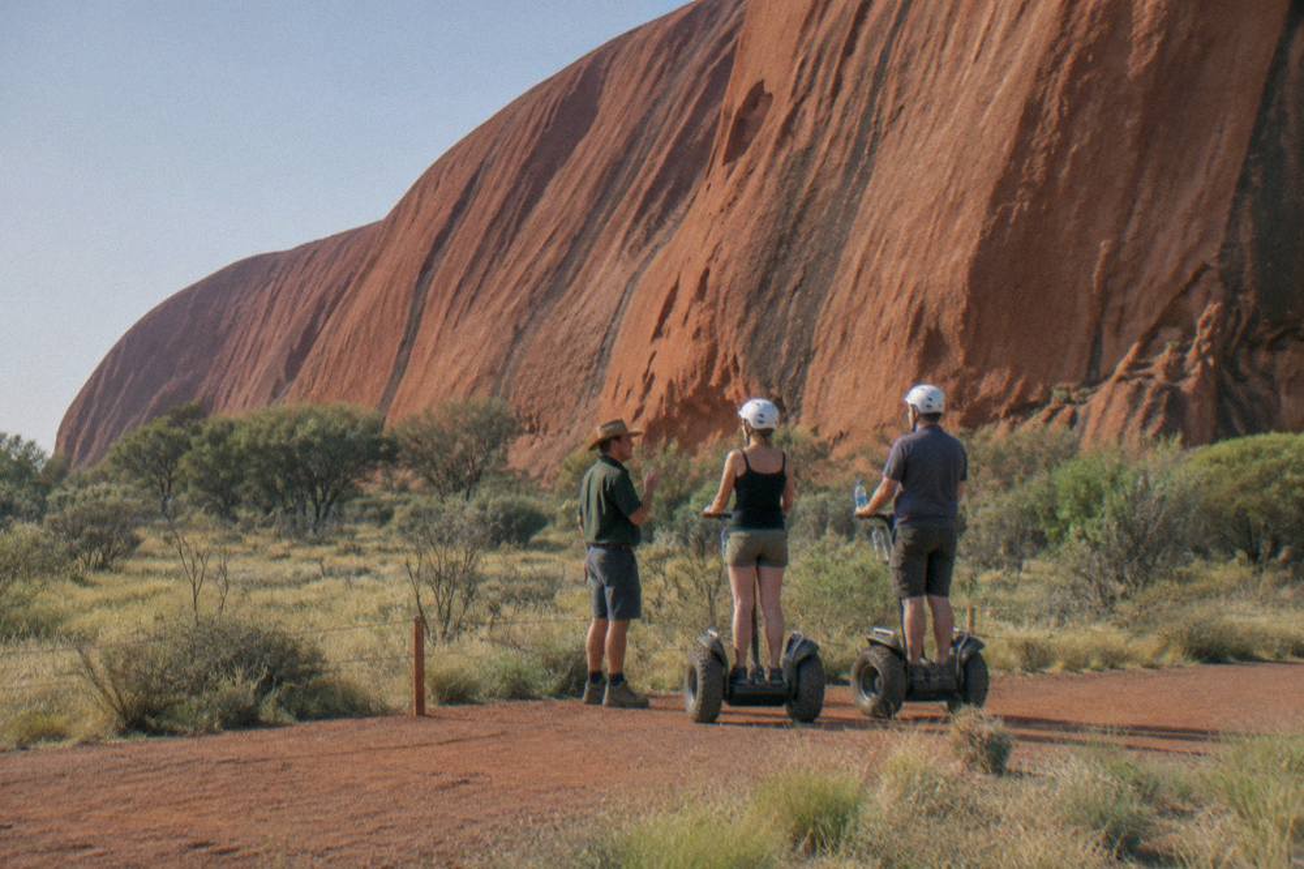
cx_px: 652
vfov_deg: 46.4
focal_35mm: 28
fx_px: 1014
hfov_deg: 65.5
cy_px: 434
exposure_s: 1/400
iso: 400
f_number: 7.1
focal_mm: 28
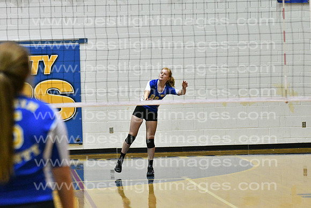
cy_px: 104
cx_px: 156
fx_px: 1815
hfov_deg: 9.8
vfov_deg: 6.5
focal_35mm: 210
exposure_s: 1/500
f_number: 4
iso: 8000
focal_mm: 140
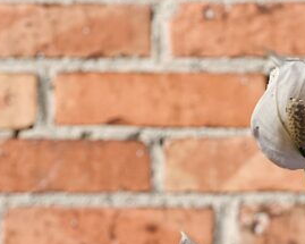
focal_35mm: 193
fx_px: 1742
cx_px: 336
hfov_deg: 9.9
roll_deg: -0.1
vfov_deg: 7.7
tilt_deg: -4.6
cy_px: 449
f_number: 2.4
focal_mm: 6
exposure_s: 1/940
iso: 16
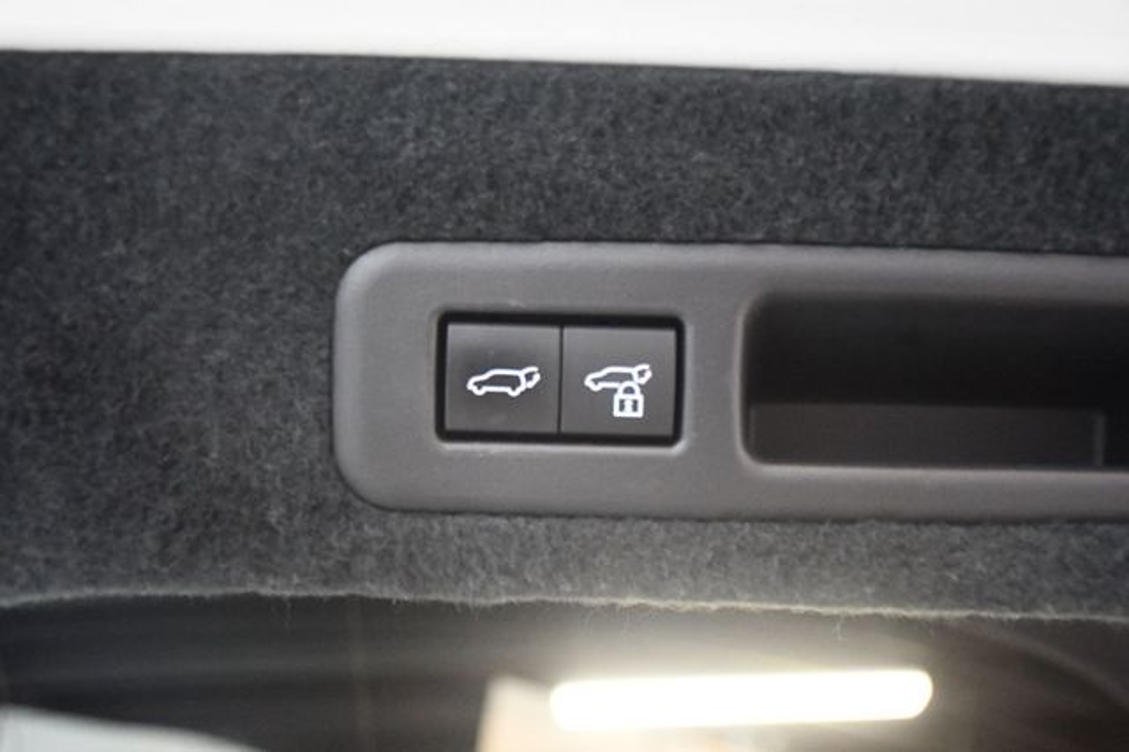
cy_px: 376
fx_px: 1504
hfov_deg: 41.1
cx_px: 564
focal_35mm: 48
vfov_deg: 28.0
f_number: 4
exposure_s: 1/60
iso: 7200
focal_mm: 32
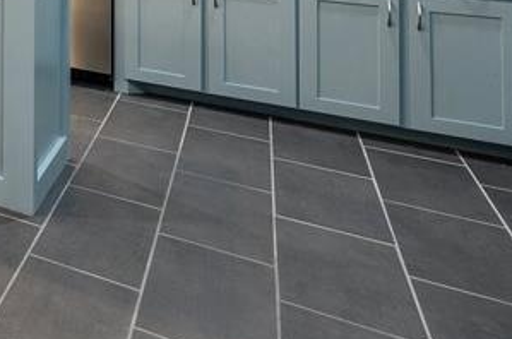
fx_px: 681
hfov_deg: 25.5
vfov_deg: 23.2
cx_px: -322
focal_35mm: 48
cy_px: -152
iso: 320
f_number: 9
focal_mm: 14
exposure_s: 1/2.5
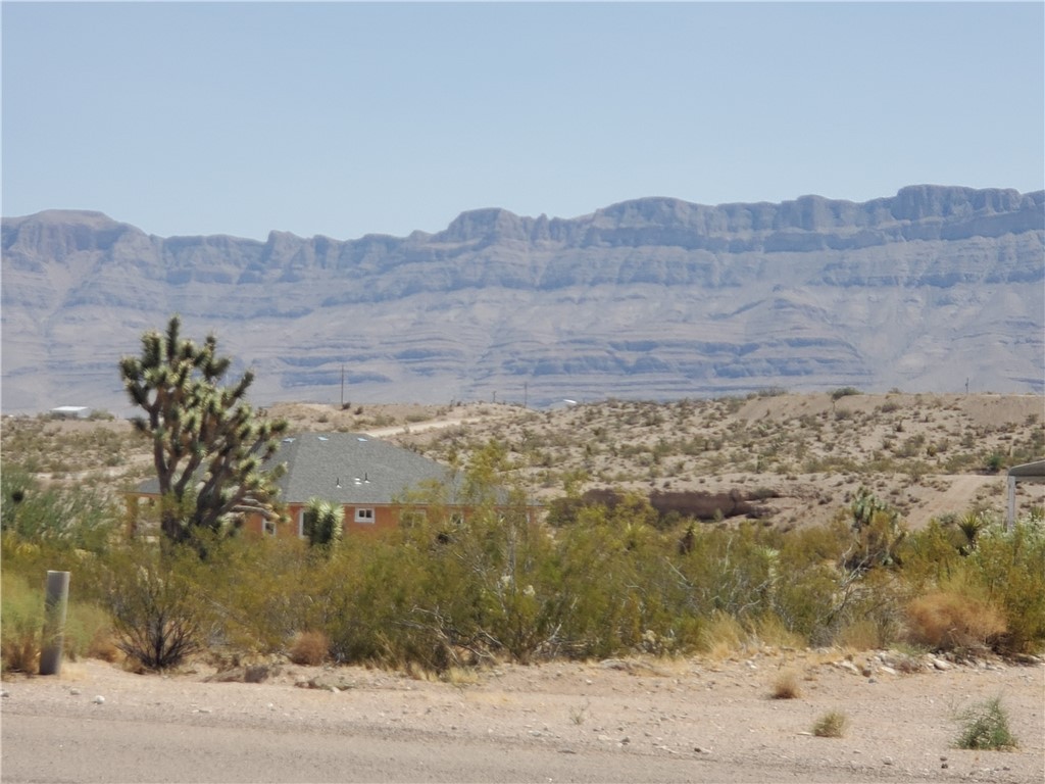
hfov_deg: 36.8
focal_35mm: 52
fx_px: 1570
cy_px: 392
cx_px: 522
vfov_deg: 28.0
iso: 50
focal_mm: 6
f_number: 2.4
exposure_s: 1/1013
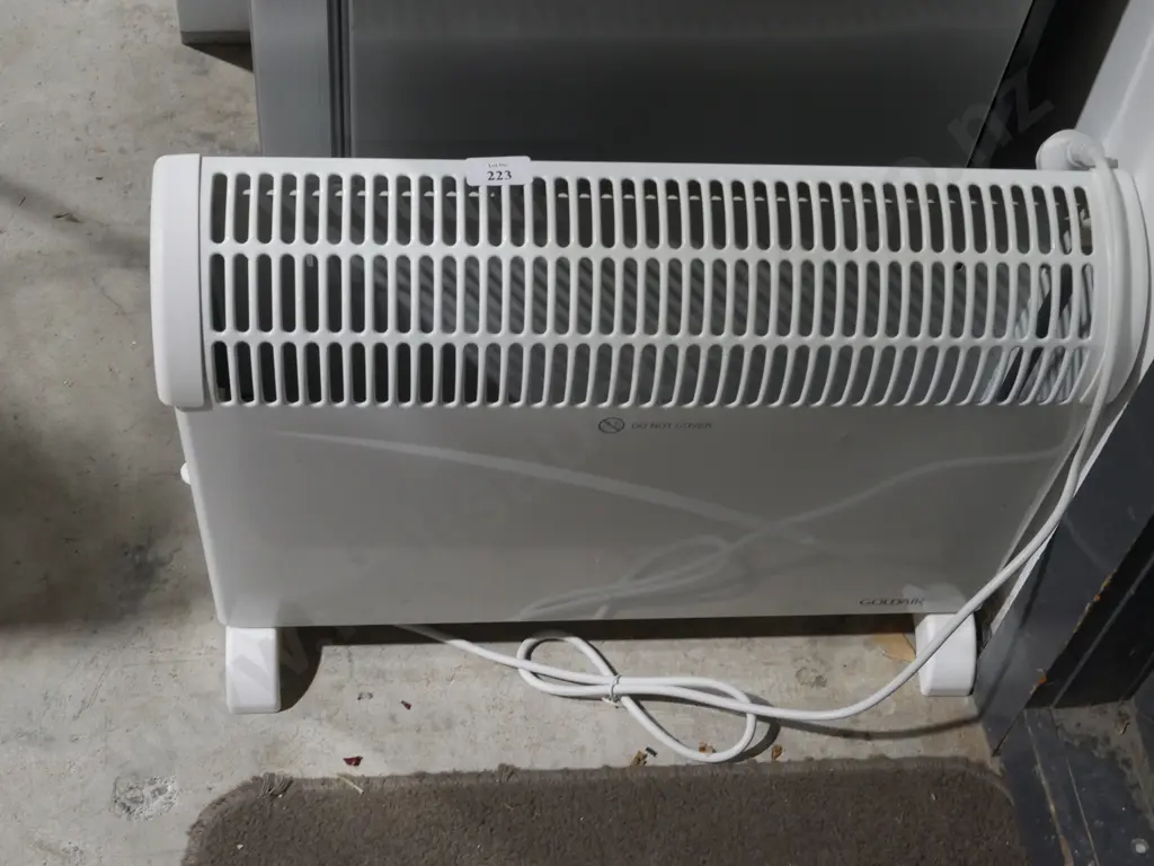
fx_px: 1667
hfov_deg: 38.2
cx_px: 577
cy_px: 433
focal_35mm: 50
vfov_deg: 29.1
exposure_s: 1/60
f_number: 7.1
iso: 1600
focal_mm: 25
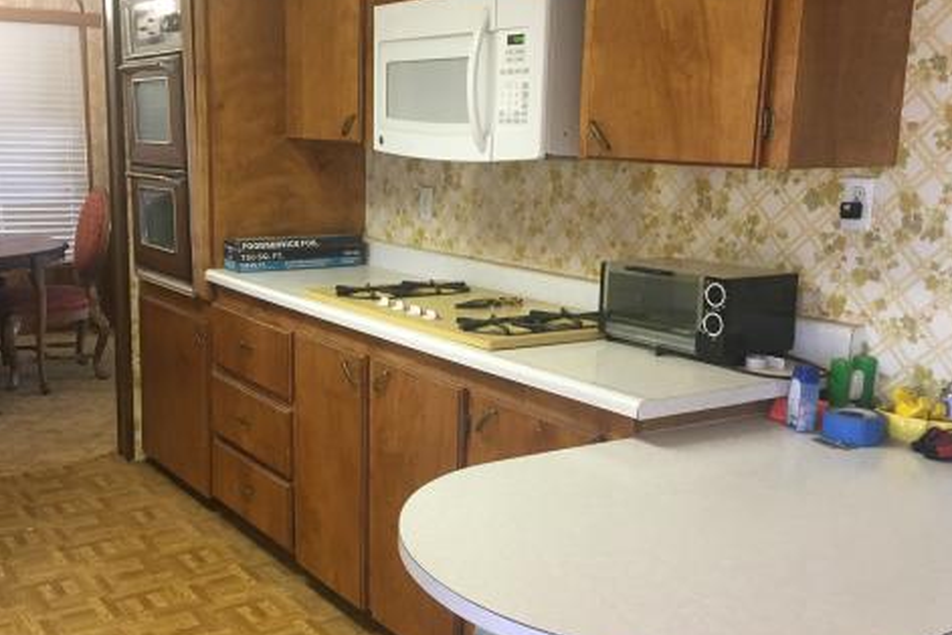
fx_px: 1084
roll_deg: -1.0
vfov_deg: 32.6
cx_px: 354
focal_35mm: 41
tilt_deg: -10.8
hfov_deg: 47.0
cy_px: 334
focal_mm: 4.15
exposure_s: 1/30
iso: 125
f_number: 2.2
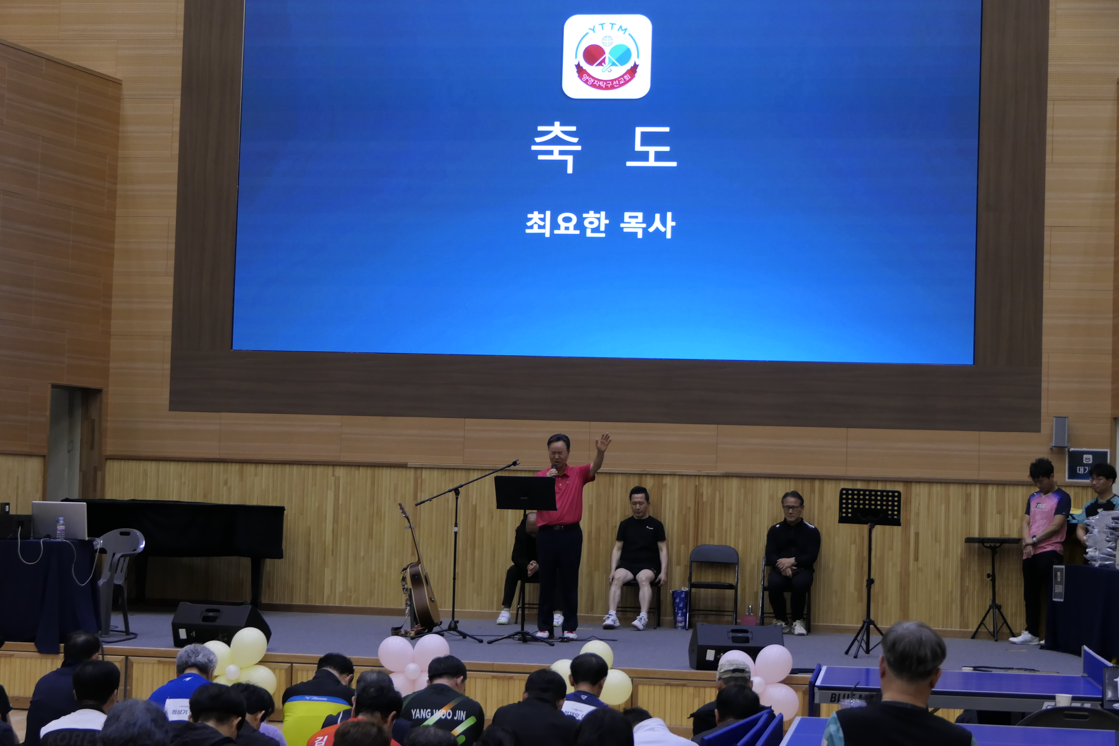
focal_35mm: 74
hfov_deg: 27.3
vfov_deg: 18.4
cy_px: 373
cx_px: 560
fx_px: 2300
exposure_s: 1/80
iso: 640
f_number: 3.9
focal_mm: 27.1
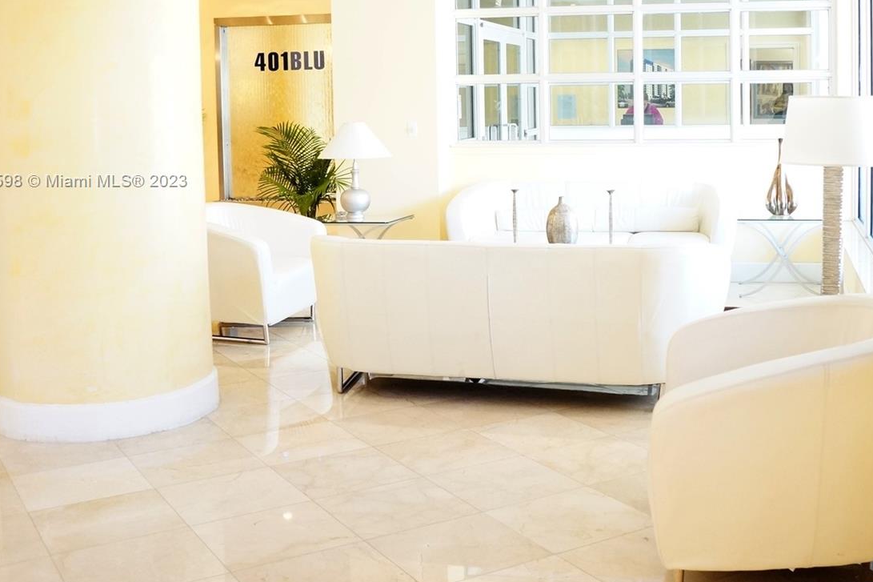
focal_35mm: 44
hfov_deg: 44.0
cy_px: 182
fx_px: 1067
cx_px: 571
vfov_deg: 30.2
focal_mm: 20
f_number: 3.2
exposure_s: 1/60
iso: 1600
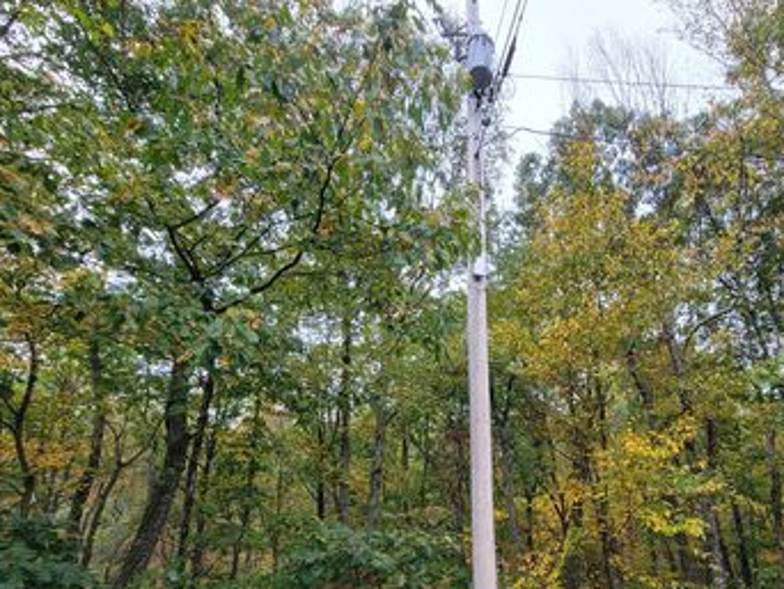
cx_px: 481
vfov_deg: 65.7
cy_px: 421
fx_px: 431
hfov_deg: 83.3
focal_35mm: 19
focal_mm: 2.2
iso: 50
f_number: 2.2
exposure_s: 1/237
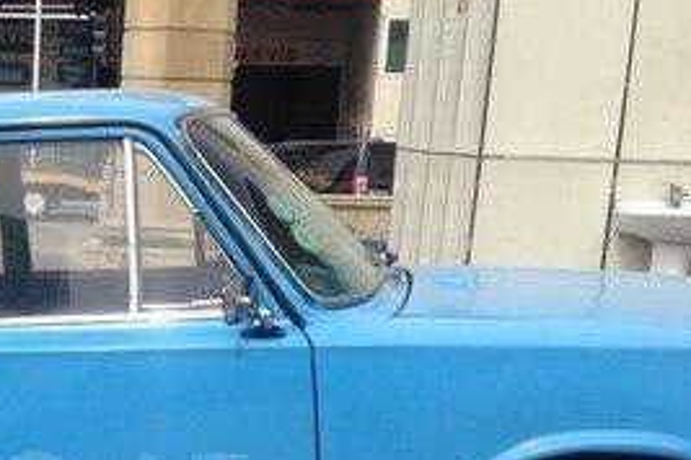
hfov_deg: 22.9
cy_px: 492
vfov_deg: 15.7
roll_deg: -4.0
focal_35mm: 85
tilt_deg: -12.2
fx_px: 1631
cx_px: -16
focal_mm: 4.12
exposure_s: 1/1466
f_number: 2.4
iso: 50
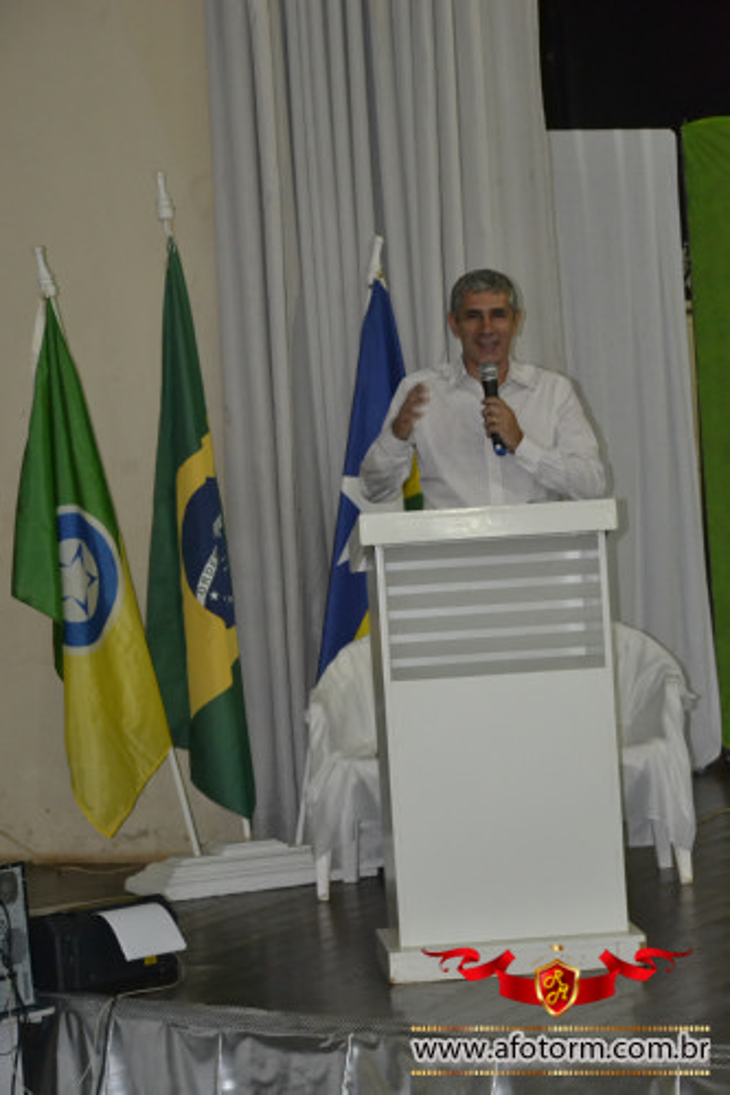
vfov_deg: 19.5
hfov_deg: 13.0
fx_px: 3196
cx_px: 365
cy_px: 548
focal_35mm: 105
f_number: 5.3
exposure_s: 1/60
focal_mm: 70
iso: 3200
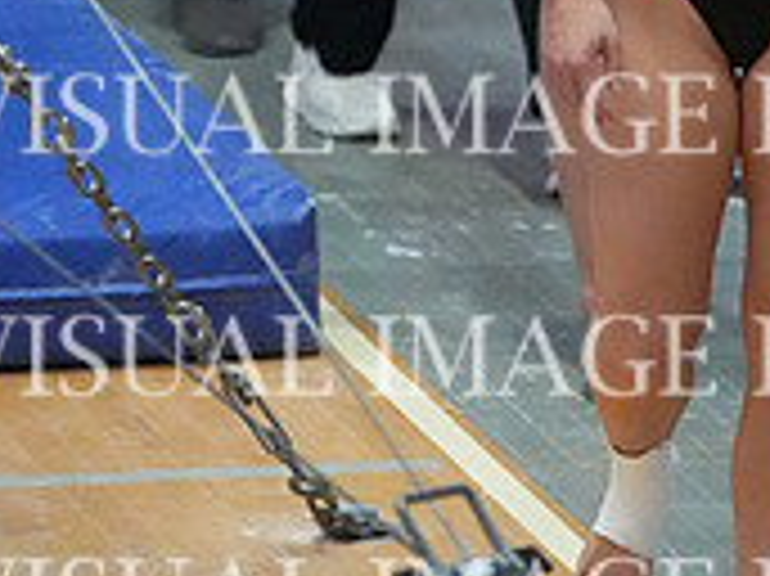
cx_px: 723
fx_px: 21784
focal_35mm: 980
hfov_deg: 2.0
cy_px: -490
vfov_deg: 1.5
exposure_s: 1/1600
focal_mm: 300
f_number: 3.5
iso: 20000
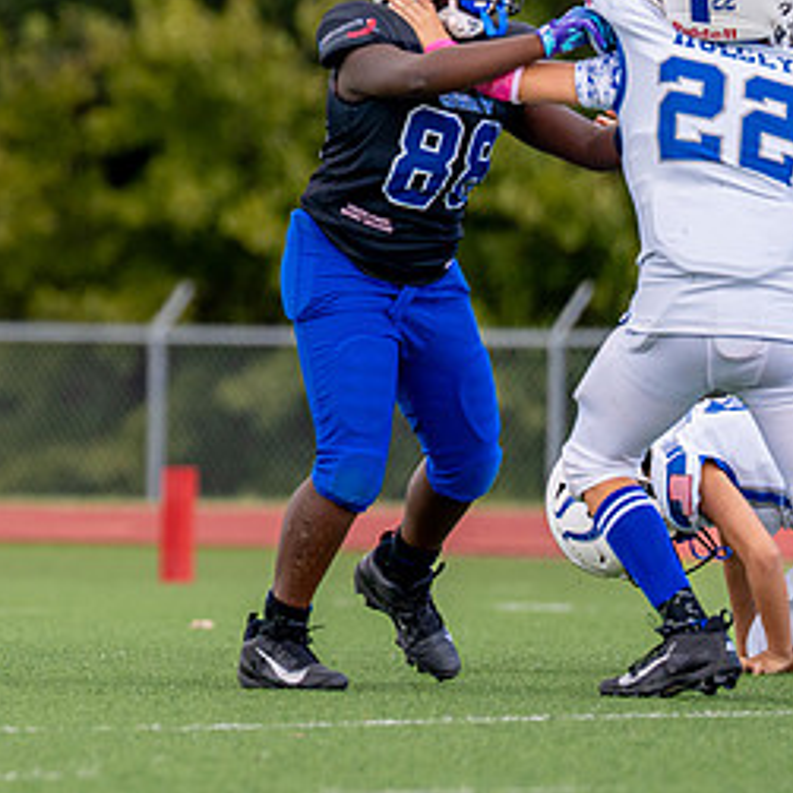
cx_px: -284
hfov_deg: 2.7
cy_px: 159
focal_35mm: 650
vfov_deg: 2.7
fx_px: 16847
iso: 320
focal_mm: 200
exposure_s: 1/2500
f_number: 2.8
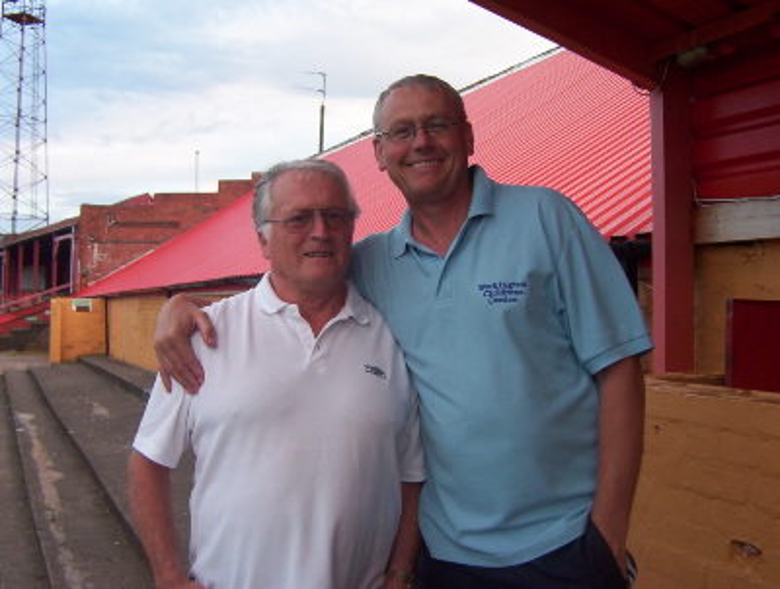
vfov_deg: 39.8
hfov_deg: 51.2
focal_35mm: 36
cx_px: 390
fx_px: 813
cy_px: 294
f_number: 2.76
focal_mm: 5.54
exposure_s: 1/68.6
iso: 100
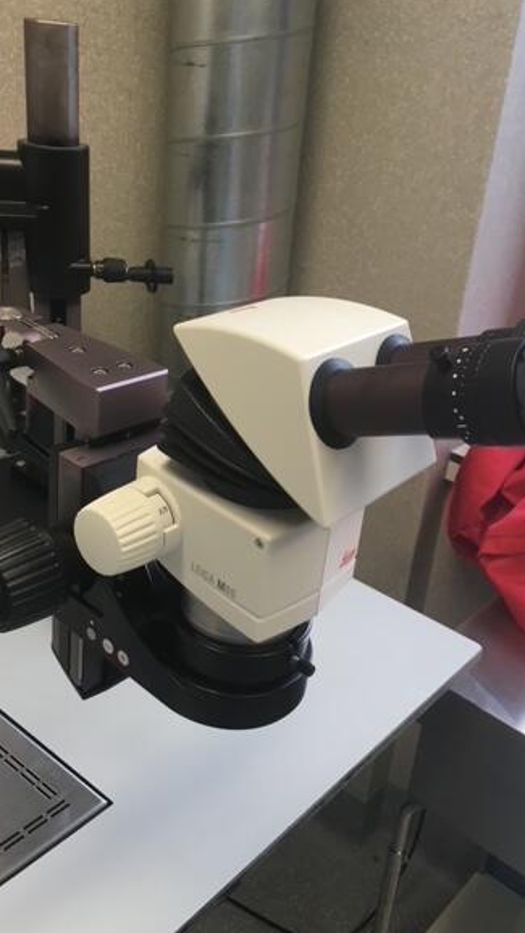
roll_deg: -7.7
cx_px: 297
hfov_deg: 33.7
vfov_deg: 56.6
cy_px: 481
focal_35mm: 35
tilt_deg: -27.0
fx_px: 866
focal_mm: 4.15
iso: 32
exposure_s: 1/33
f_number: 2.2
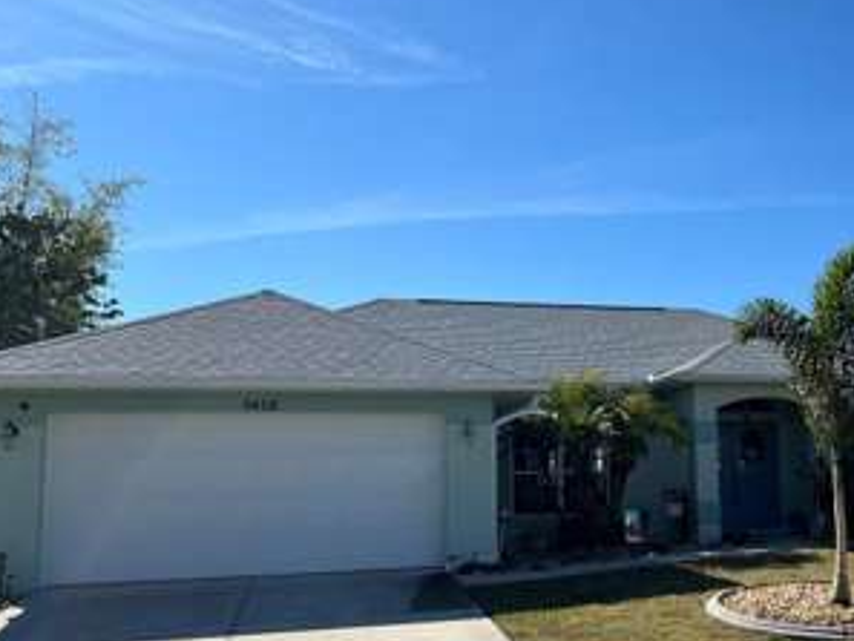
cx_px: 630
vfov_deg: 34.3
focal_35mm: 42
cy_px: 379
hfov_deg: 43.5
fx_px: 1037
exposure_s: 1/5319
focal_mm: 5.7
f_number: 1.5
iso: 50
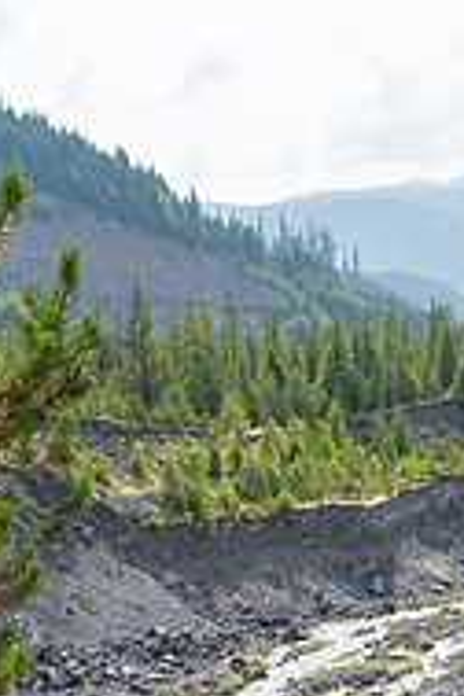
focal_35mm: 76
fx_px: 1469
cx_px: 354
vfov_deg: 25.5
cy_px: 678
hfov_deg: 17.8
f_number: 5
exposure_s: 1/1250
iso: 200
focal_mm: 21.5
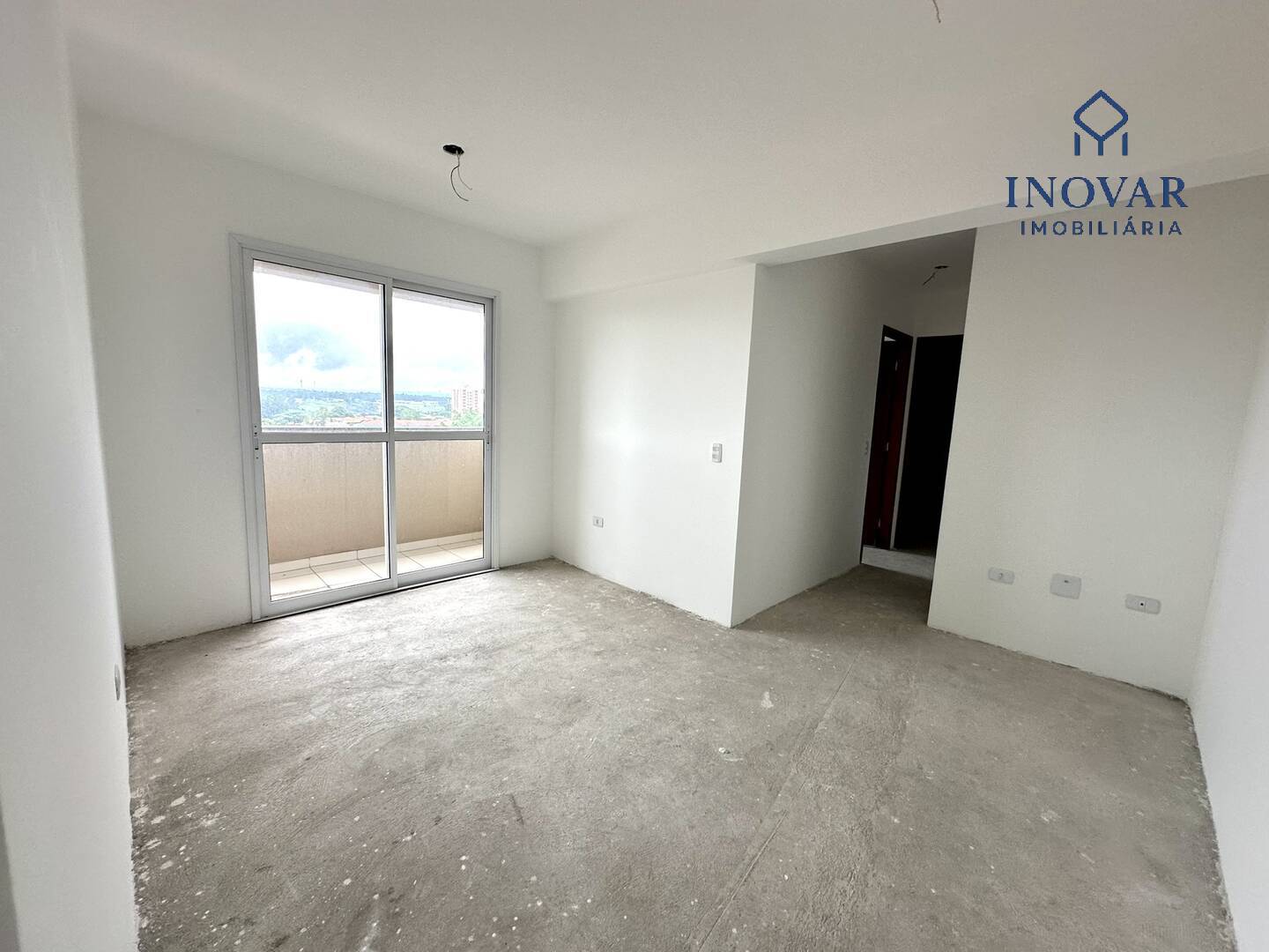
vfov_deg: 85.7
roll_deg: -2.1
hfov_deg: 102.1
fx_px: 513
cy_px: 476
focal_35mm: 14
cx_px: 634
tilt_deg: -6.3
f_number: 2.2
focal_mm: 2.22
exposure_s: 1/120
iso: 100
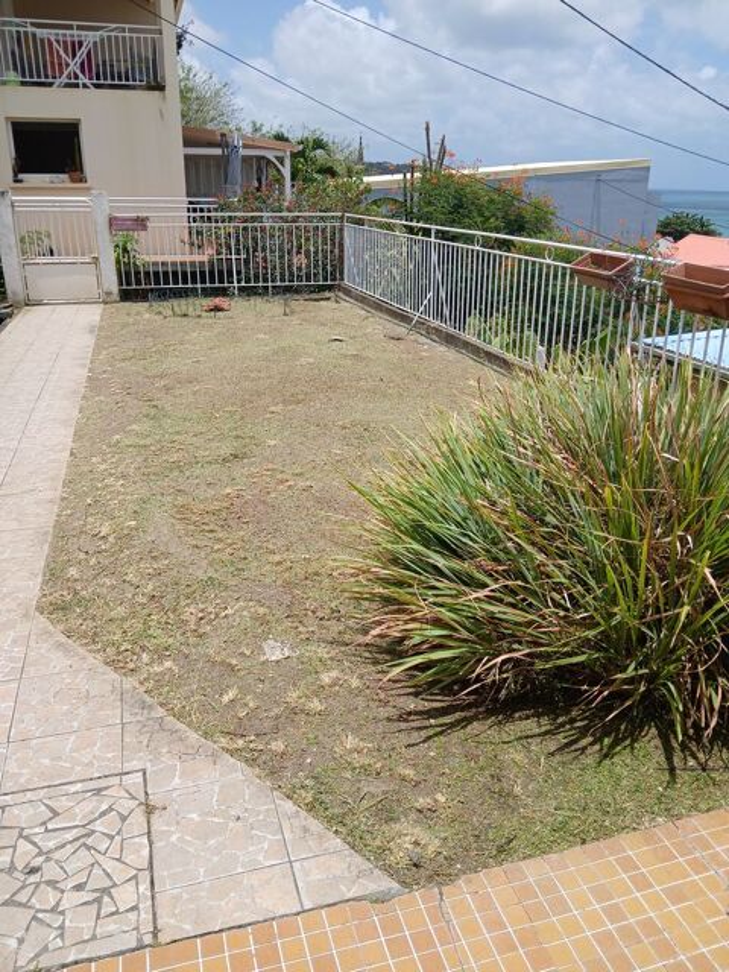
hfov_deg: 53.1
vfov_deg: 67.3
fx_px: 730
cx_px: 364
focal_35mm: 26
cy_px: 486
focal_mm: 3.98
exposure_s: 1/772
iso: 20
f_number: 1.8
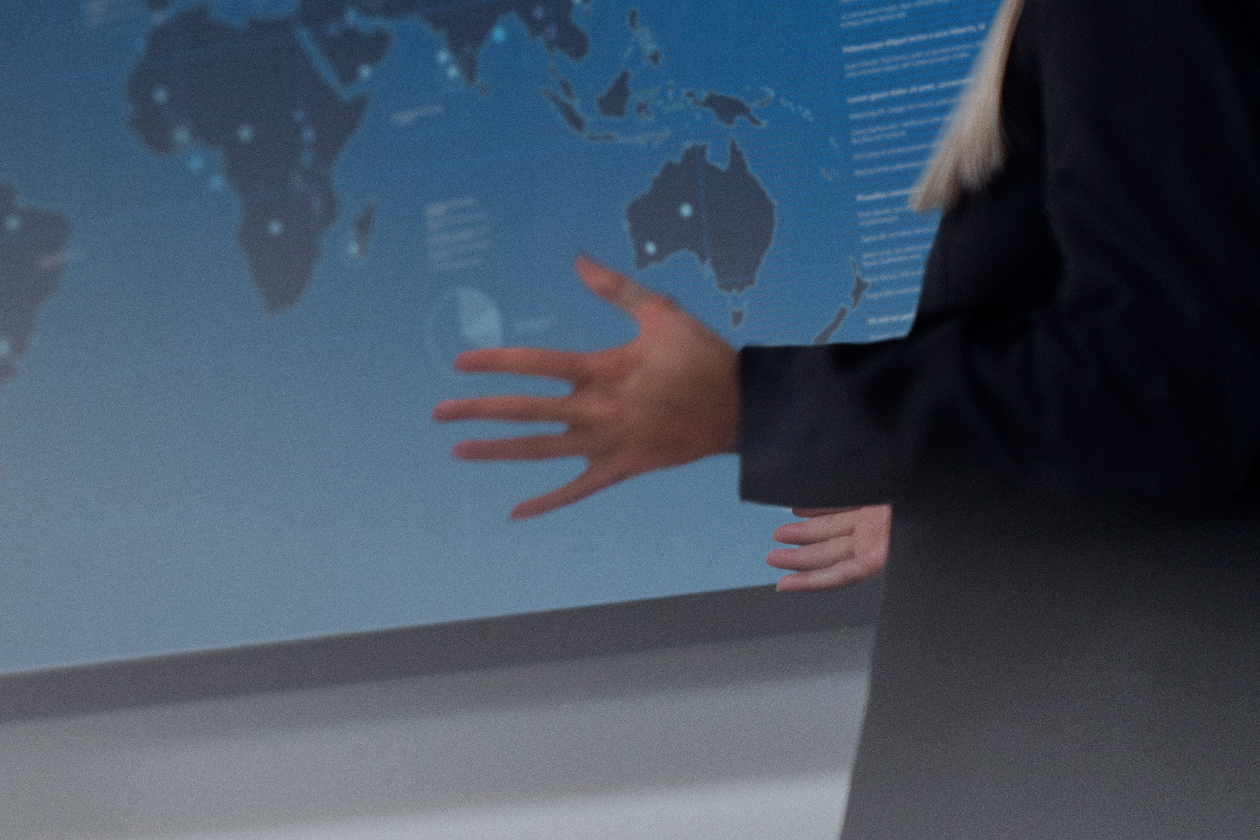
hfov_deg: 10.8
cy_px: 106
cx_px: -96
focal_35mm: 189
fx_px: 6615
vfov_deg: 7.3
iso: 400
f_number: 1.4
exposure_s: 1/320
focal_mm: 85
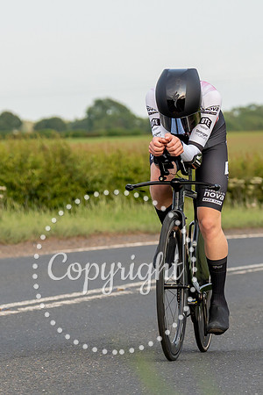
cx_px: 247
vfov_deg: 6.1
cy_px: 208
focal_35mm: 335
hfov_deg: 4.1
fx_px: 3672
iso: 200
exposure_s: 1/1000
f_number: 4
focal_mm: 100
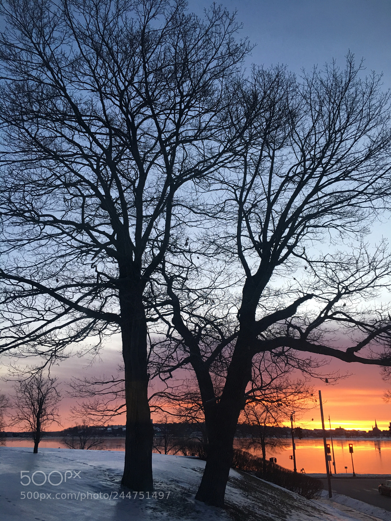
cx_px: 196
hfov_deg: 48.2
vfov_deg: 61.7
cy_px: 260
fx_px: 437
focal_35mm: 29
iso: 25
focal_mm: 4.15
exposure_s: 1/40
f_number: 2.2
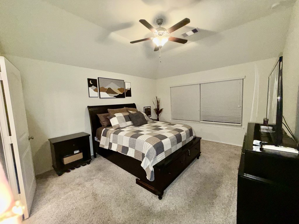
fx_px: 121
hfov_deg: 102.1
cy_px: 112
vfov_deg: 85.7
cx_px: 150
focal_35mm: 14
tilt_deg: -5.5
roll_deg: +2.2
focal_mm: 2.22
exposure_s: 1/60
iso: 200
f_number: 2.2
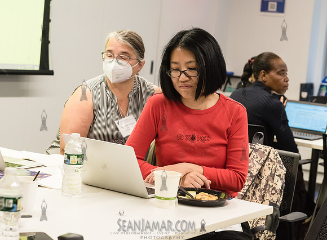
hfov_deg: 23.6
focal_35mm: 83
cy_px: 100
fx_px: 782
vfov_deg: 17.4
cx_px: 176
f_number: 4.5
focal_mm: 62
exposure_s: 1/250
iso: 2500
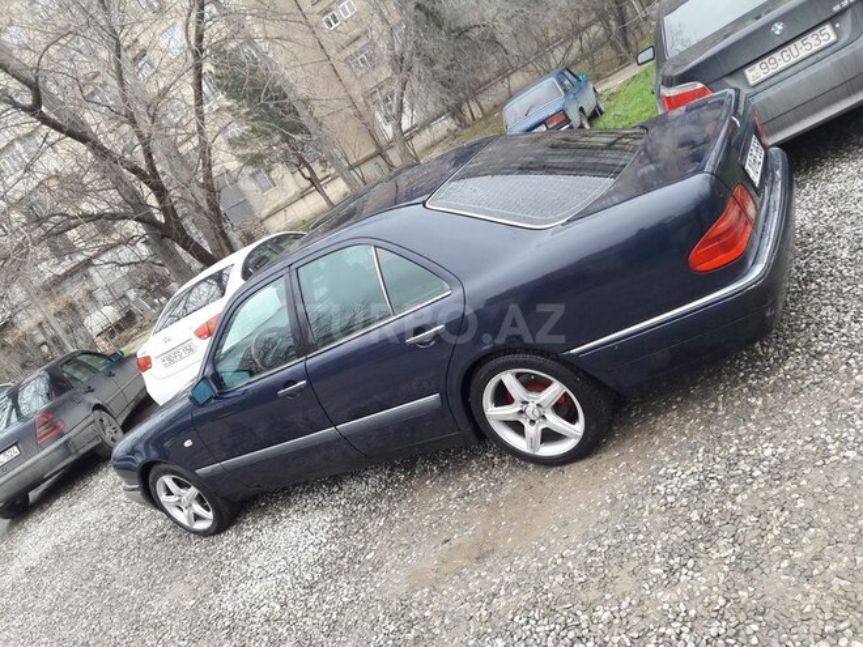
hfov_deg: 63.4
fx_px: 698
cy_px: 324
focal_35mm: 28
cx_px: 432
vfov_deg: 49.7
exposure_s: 1/158
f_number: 1.9
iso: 40
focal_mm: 3.7
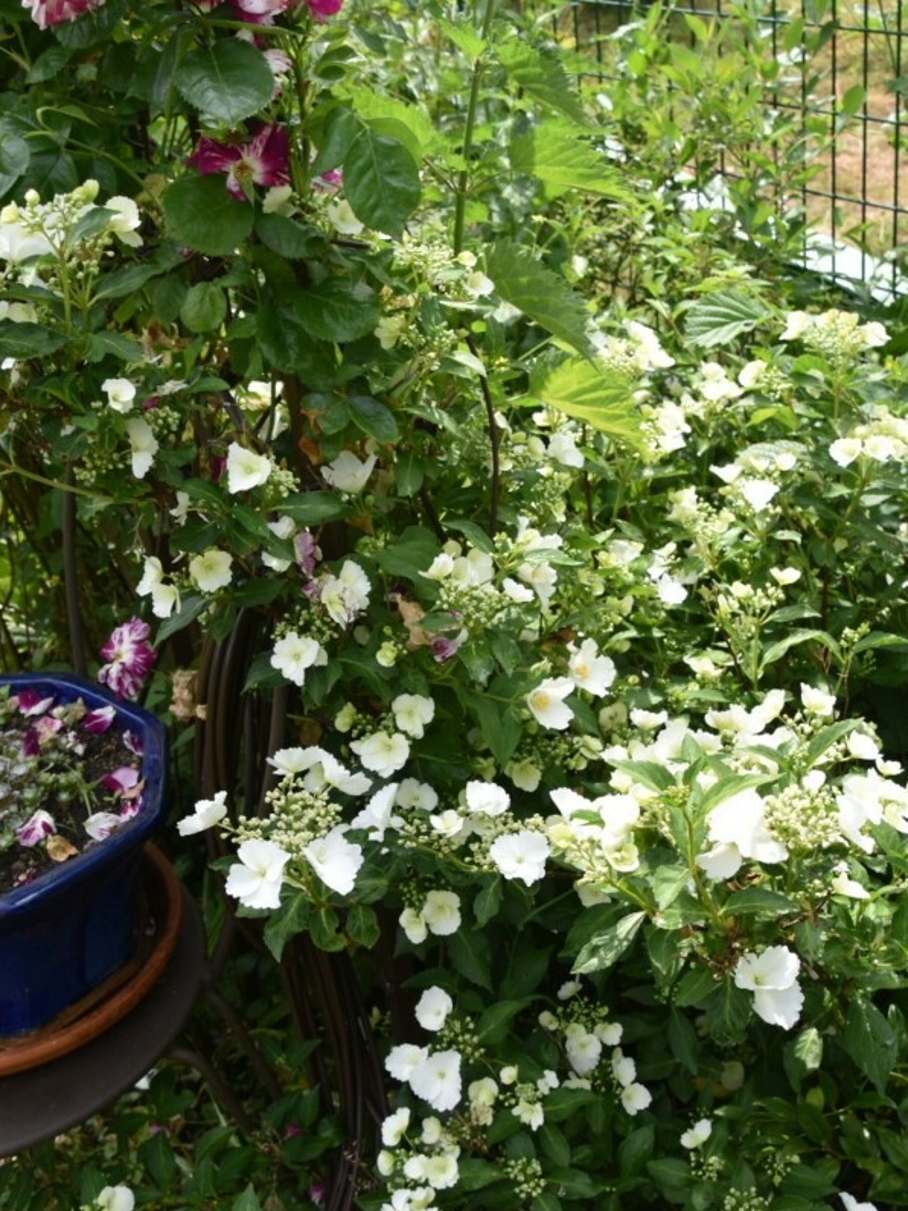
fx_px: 1600
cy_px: 605
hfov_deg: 31.6
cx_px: 518
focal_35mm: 46
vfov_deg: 41.5
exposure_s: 1/250
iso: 200
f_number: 7.1
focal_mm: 21
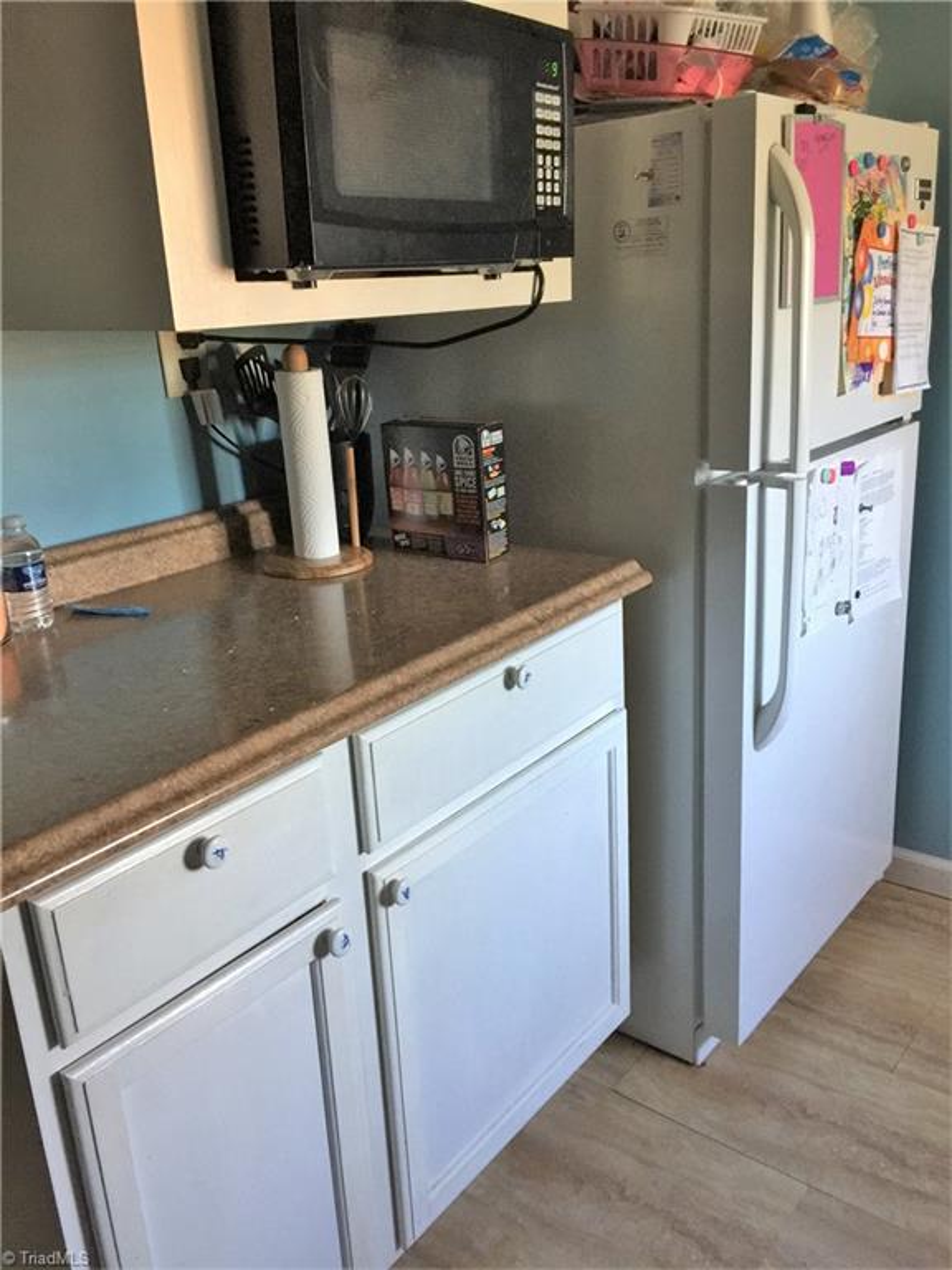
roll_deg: +2.8
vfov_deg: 61.7
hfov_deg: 48.2
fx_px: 1063
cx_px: 476
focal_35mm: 29
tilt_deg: -17.8
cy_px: 635
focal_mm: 4.15
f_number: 2.2
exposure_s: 1/10
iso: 125
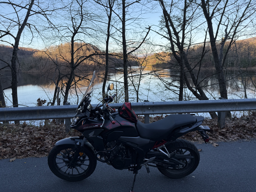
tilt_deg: -10.3
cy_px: 96
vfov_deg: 56.8
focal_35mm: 24
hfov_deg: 71.6
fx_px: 177
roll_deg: +2.6
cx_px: 128
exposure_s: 1/979
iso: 100
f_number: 1.78
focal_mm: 6.76
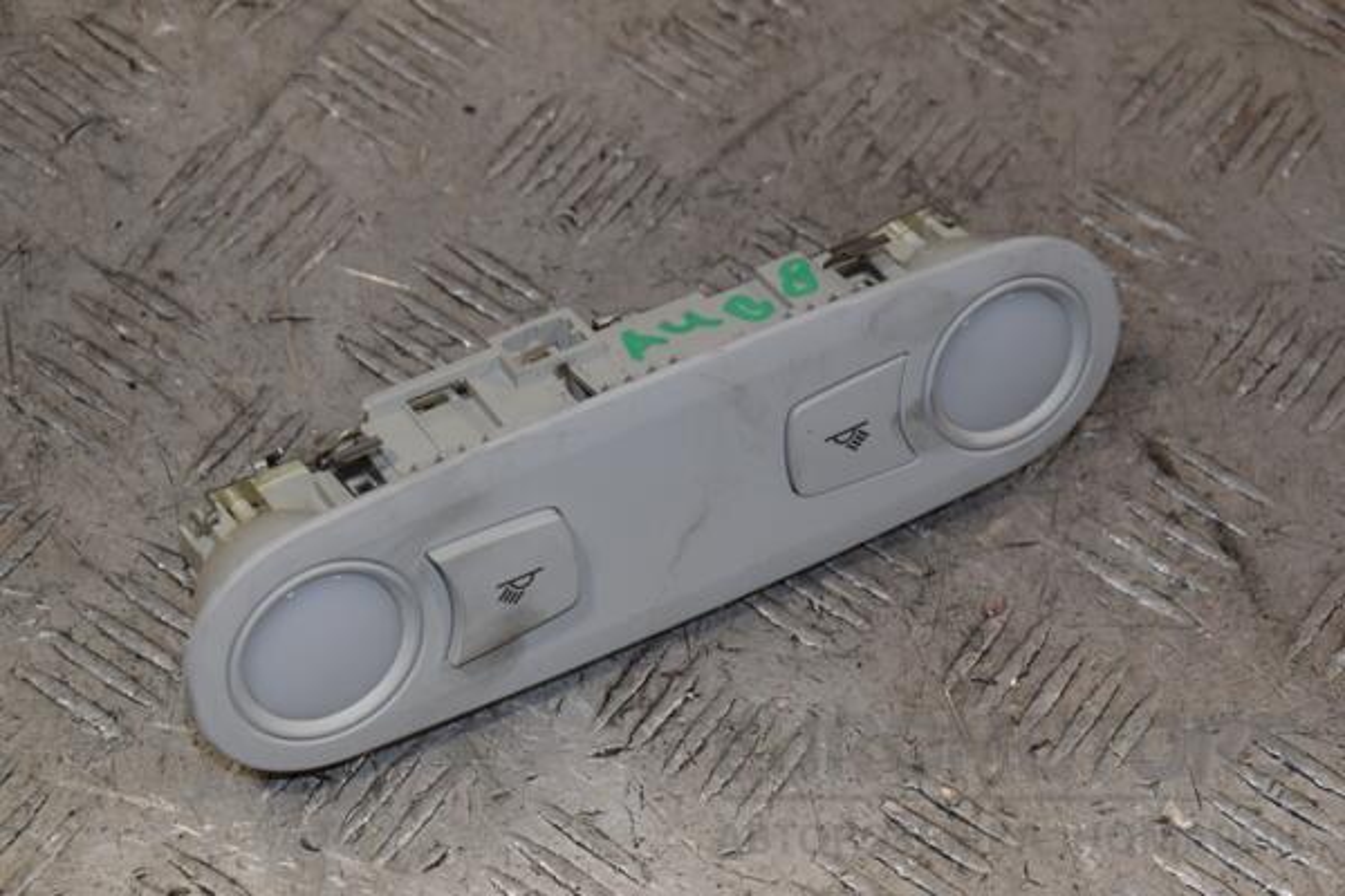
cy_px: 448
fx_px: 3923
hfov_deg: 19.5
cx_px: 672
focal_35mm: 105
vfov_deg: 13.0
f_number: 8
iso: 800
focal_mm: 70
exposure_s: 1/200
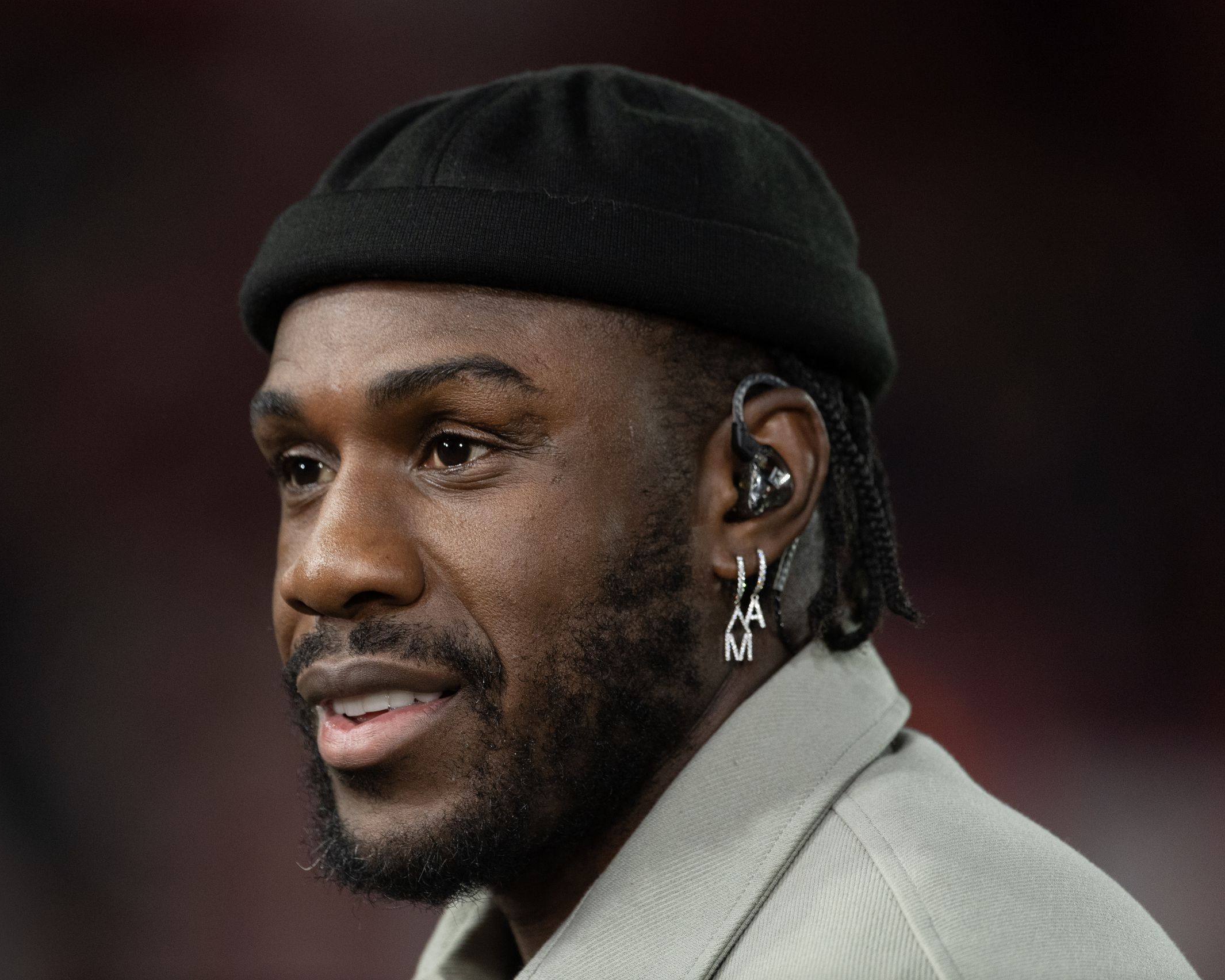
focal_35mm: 564
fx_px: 20448
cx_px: 520
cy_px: 490
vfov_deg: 2.7
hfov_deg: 3.4
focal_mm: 500
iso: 3200
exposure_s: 1/1000
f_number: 4
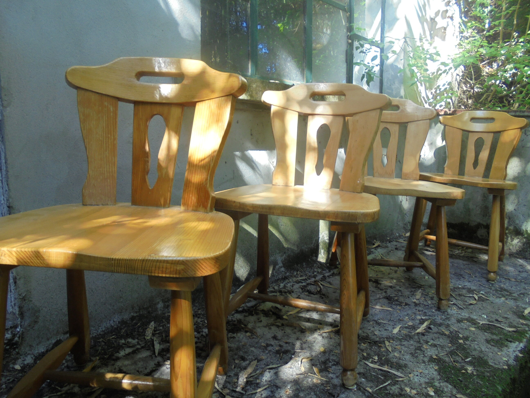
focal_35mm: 26
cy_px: 199
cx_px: 265
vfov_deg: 53.1
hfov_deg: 67.3
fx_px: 398
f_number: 3.5
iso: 100
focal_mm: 4.6
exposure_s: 1/30
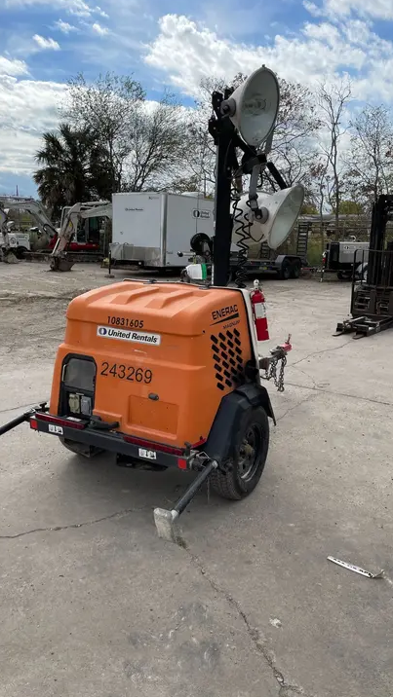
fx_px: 537
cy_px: 350
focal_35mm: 29
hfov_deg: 40.2
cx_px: 189
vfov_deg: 66.1
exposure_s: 1/5051
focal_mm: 4.2
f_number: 1.6
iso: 50
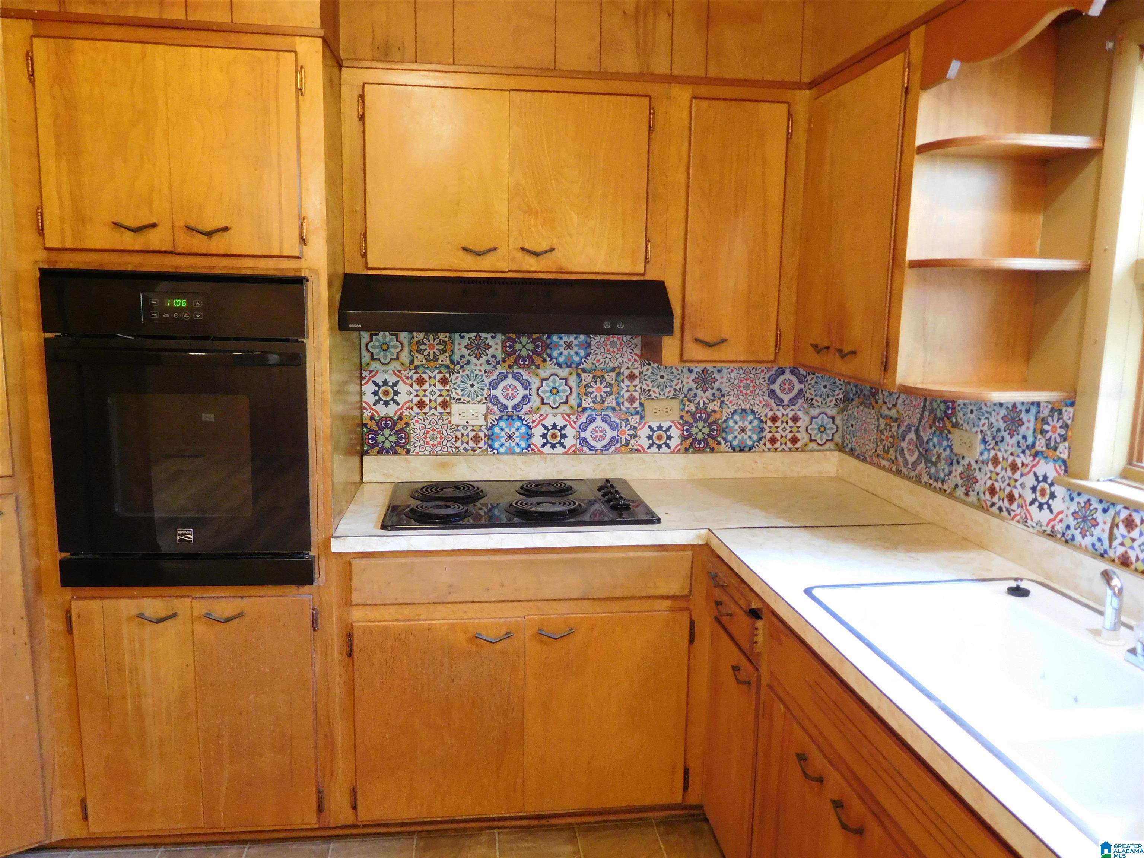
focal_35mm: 25
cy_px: 429
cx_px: 572
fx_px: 826
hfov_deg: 69.4
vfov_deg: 54.9
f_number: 3.4
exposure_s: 1/10
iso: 400
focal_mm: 4.5
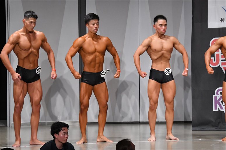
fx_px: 1362
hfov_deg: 9.5
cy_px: 75
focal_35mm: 217
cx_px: 113
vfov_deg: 6.3
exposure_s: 1/400
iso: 6400
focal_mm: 145
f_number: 5.6
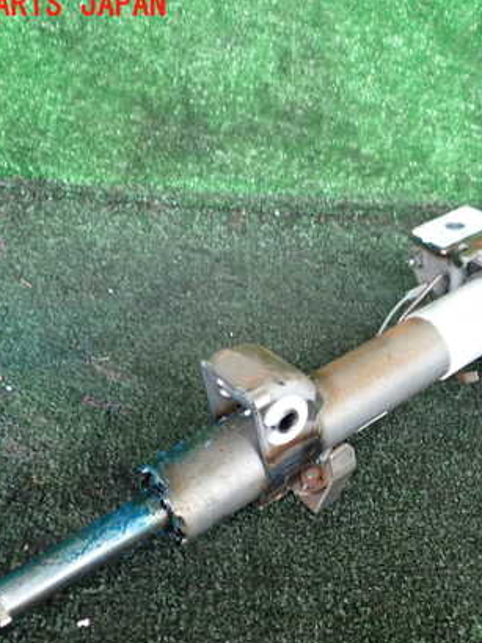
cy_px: 340
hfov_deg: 32.4
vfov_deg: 42.9
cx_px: 352
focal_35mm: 44
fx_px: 816
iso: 250
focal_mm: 5.4
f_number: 2.3
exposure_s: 1/30
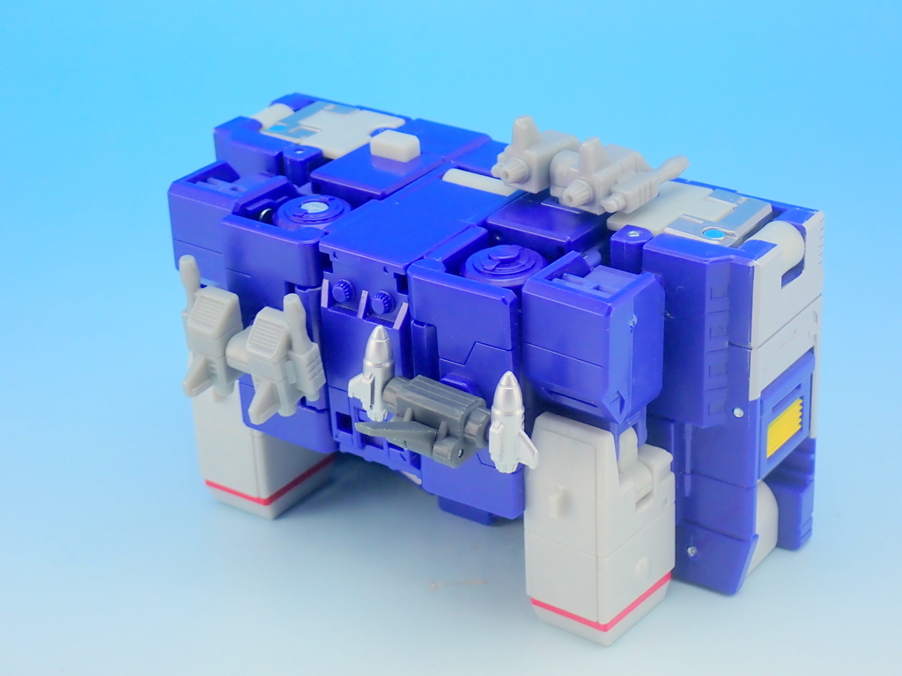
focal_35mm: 77
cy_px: 338
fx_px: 2006
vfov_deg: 19.1
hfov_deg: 25.3
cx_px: 451
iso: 100
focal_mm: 13.65
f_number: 4.1
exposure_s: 1/10
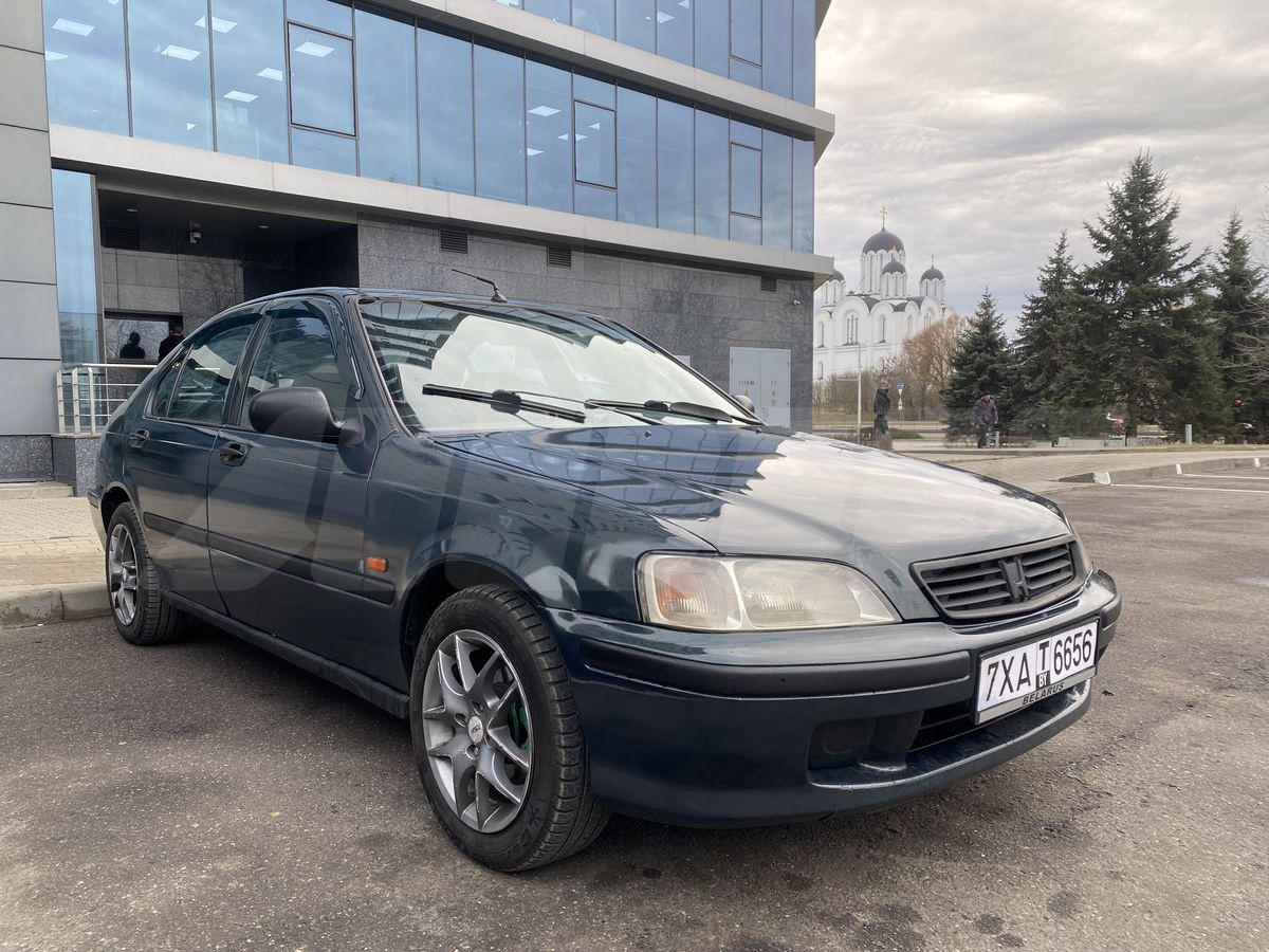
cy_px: 476
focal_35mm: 26
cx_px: 634
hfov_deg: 67.3
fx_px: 953
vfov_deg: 53.1
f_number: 1.8
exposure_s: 1/225
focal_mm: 4.25
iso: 32
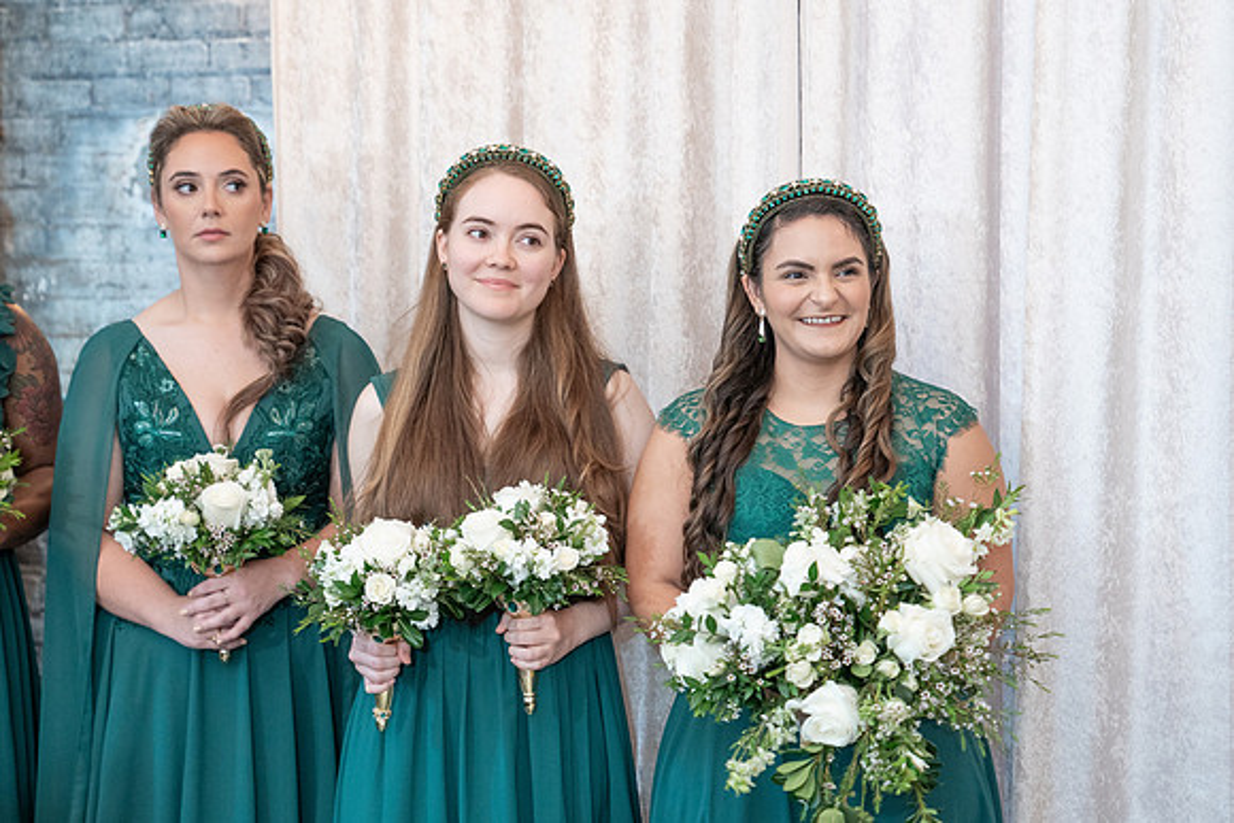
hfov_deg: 25.5
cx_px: 700
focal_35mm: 79
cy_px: 435
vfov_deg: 17.2
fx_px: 2720
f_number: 4
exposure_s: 1/100
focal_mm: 67
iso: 2000
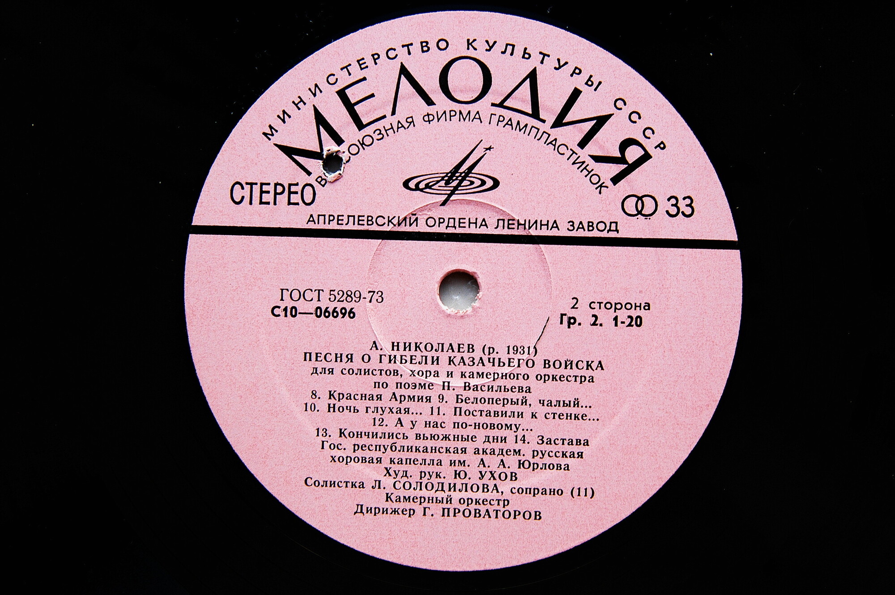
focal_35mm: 52
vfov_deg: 25.7
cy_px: 298
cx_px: 448
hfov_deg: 37.9
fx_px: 1304
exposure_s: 1/80
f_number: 4.5
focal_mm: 35
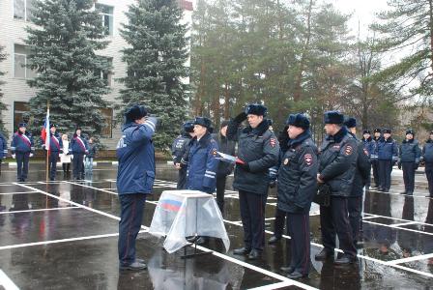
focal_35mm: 39
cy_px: 145
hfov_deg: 49.5
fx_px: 470
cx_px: 216
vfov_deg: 34.3
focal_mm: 26
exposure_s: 1/10
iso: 100
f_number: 4
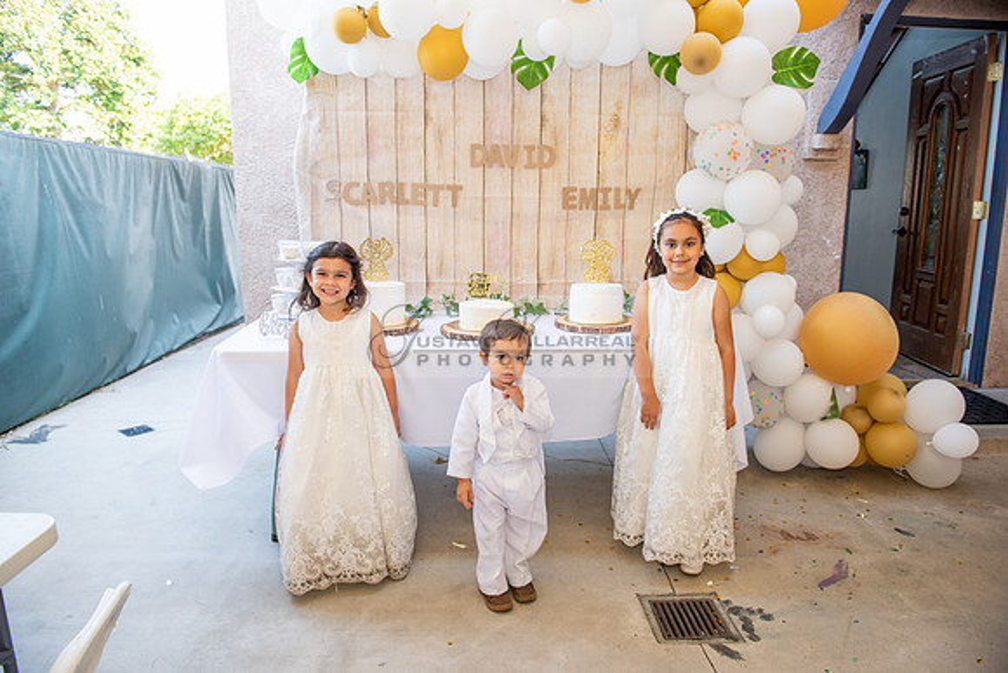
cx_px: 504
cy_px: 336
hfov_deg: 73.7
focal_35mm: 24
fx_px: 672
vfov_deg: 53.2
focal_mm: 24
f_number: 4
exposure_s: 1/80
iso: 200
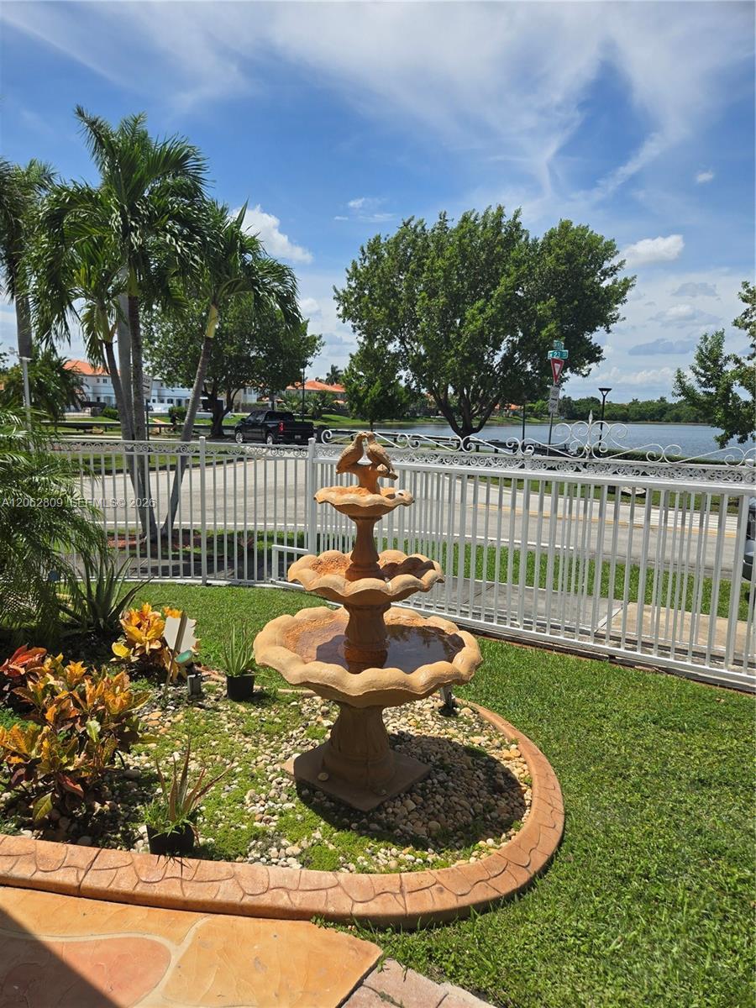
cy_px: 504
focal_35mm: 23
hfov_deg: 58.9
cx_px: 378
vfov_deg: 73.9
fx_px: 670
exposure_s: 1/2921
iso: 32
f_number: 1.8
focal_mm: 5.4
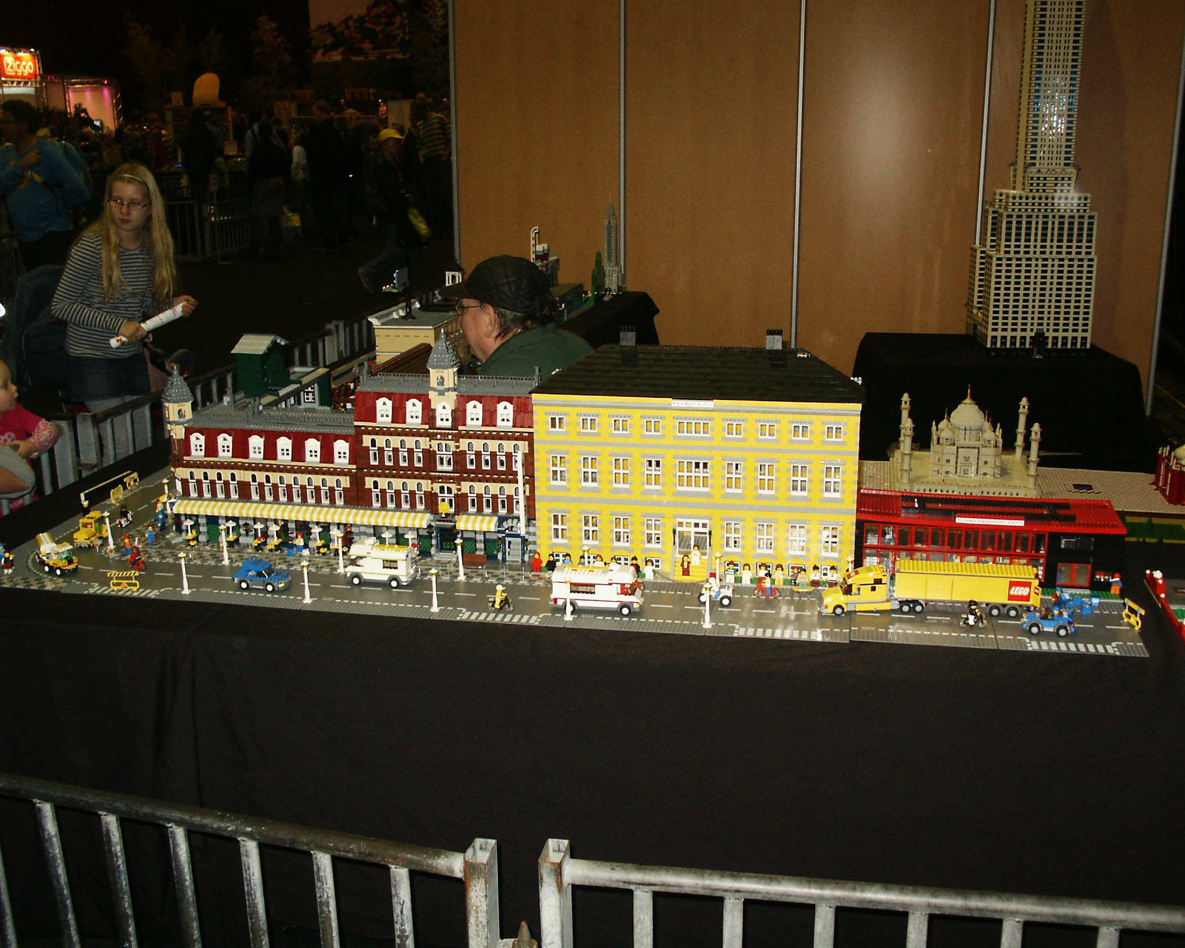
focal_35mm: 37
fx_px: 1298
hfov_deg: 49.1
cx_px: 624
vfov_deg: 40.1
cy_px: 468
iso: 200
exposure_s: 1/45
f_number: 3
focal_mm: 7.18
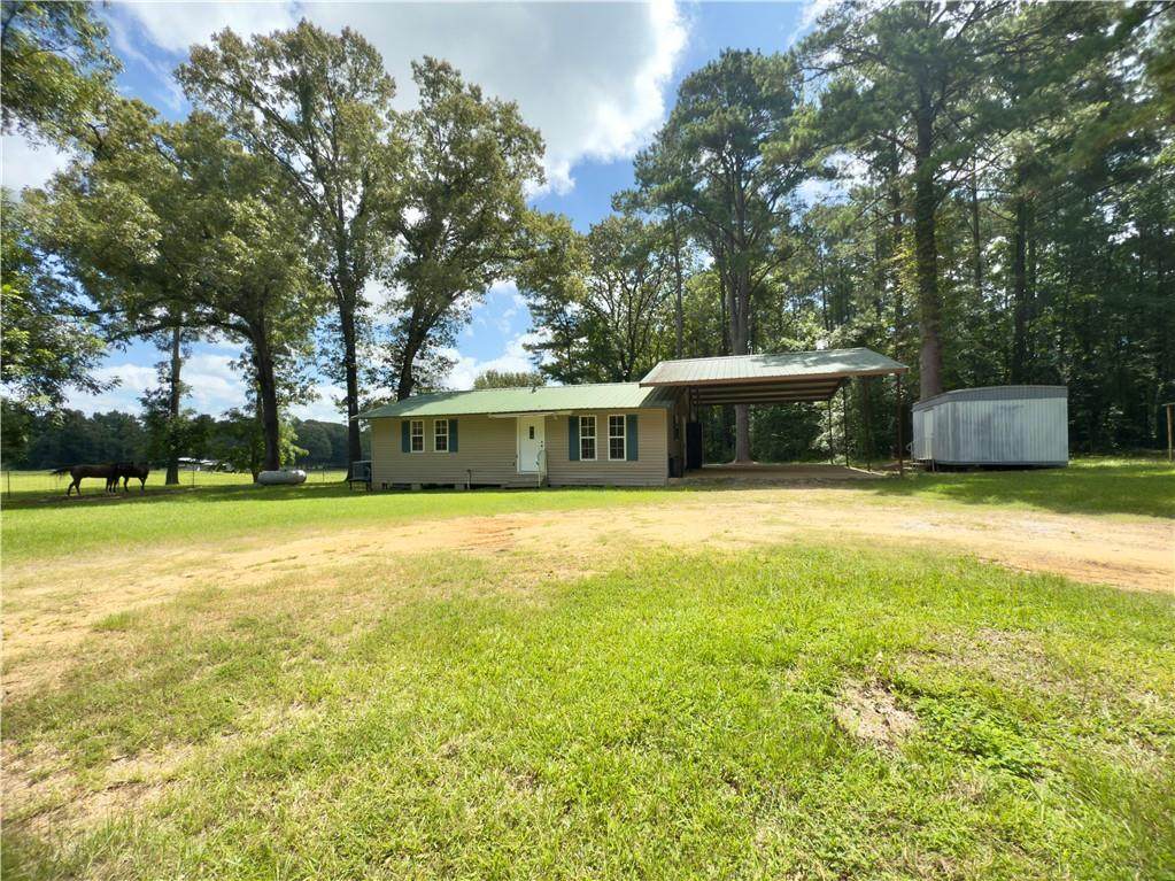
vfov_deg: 85.7
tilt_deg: +0.6
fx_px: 475
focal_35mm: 14
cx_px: 588
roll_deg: +0.3
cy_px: 440
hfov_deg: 102.1
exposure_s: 1/593
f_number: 2.2
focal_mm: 2.22
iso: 16
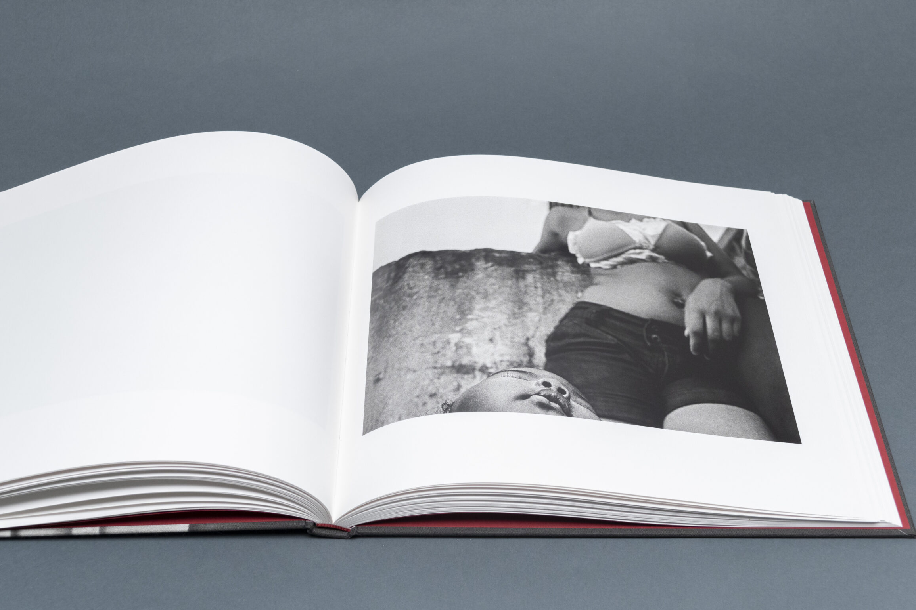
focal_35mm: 42
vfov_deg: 32.2
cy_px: 304
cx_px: 428
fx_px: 1057
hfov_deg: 46.8
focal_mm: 25
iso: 800
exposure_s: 1/200
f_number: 5.6
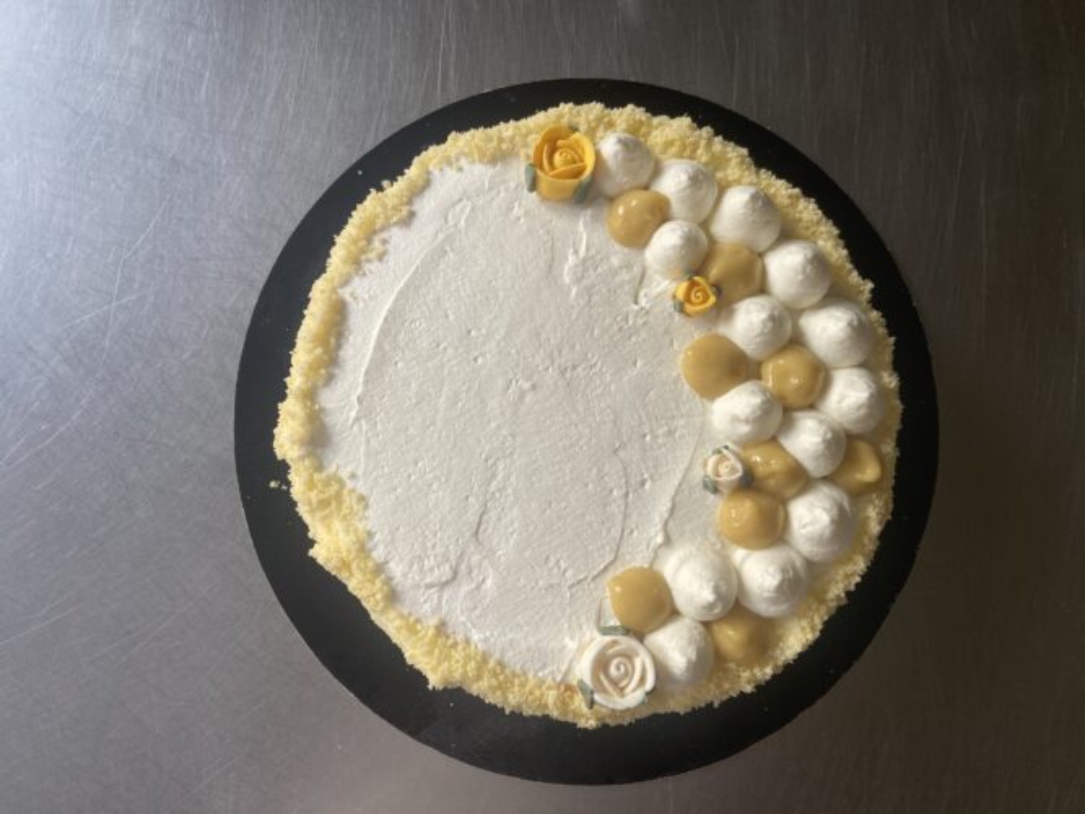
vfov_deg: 53.0
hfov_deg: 67.3
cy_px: 407
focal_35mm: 26
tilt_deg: -86.0
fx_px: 815
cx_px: 542
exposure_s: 1/121
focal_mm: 4.25
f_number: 1.8
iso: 50
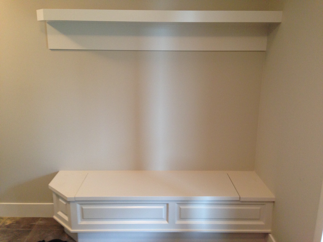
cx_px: 162
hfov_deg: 55.4
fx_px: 308
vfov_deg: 42.9
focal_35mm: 33
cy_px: 121
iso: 160
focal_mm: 4.12
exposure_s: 1/20
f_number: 2.4
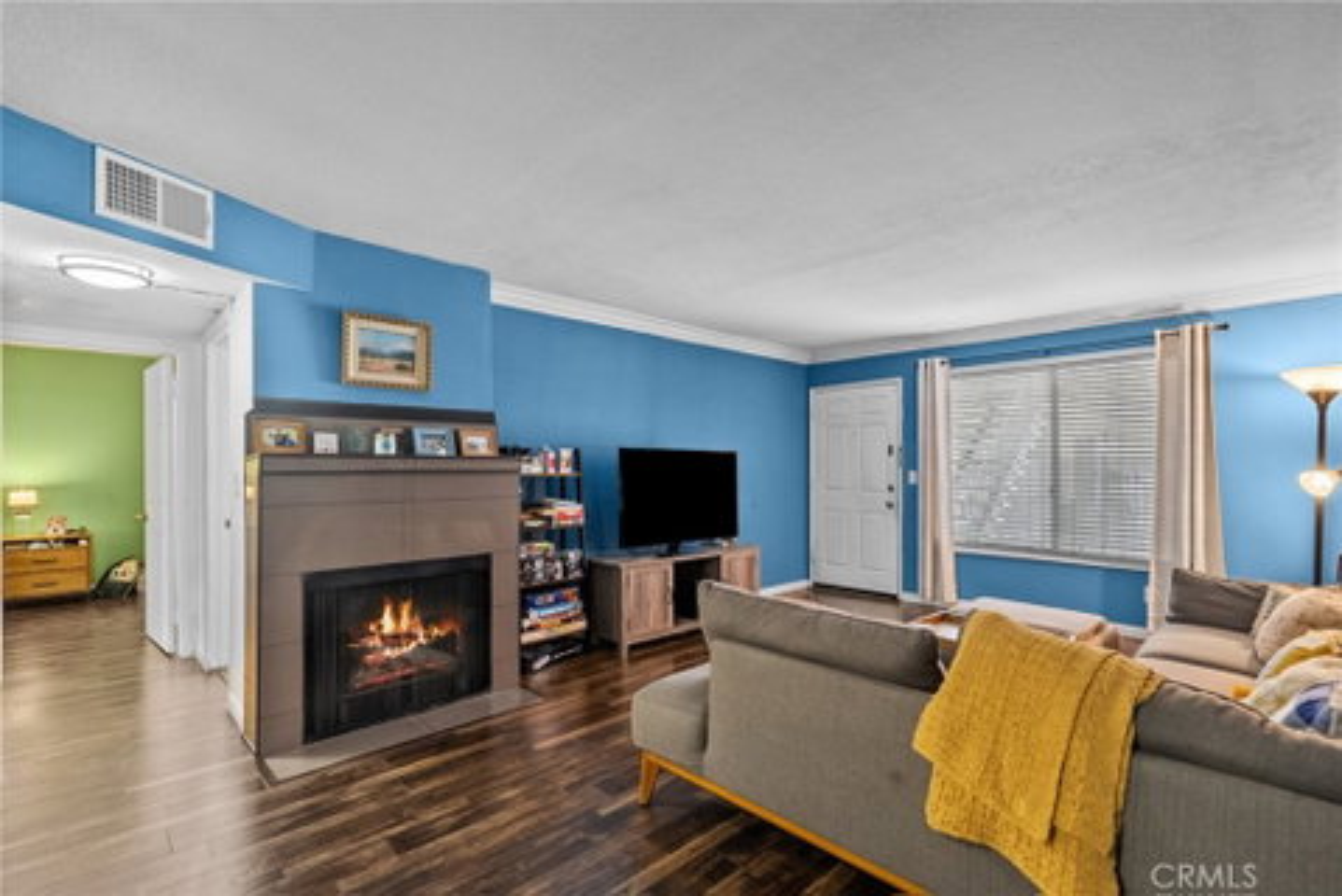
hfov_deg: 96.7
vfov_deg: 73.8
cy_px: 448
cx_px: 671
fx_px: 597
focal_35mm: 16
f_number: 8
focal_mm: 16
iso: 2000
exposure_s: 1/6
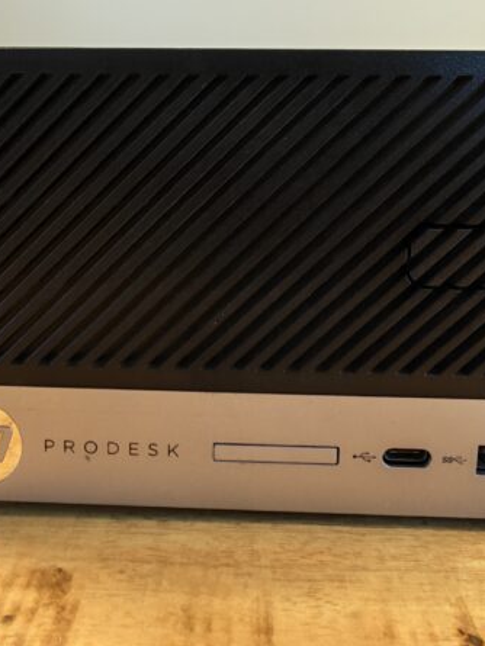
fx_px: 579
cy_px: 325
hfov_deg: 45.3
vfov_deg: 58.3
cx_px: 208
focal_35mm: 31
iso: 250
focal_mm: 1.82
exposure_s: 1/33
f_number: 2
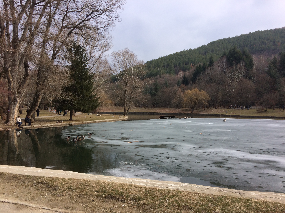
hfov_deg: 61.7
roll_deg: +0.5
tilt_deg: -0.8
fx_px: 239
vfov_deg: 48.2
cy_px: 106
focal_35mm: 29
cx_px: 142
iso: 32
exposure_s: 1/1172
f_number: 2.2
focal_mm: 4.15
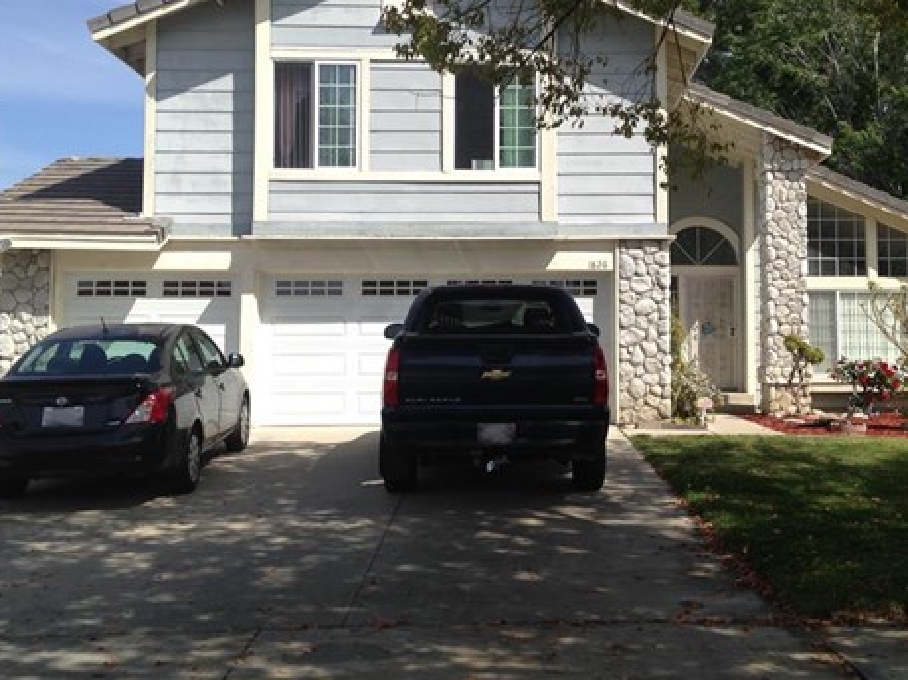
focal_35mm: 46
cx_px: 540
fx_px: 1206
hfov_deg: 41.1
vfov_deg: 31.4
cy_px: 271
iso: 50
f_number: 2.4
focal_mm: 4.12
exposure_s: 1/1400
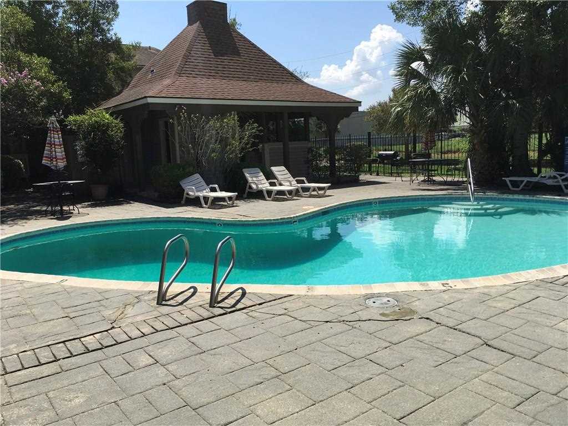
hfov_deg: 61.7
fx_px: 476
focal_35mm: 29
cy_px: 213
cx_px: 284
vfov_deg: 48.2
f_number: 2.2
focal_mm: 4.15
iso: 25
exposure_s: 1/2262
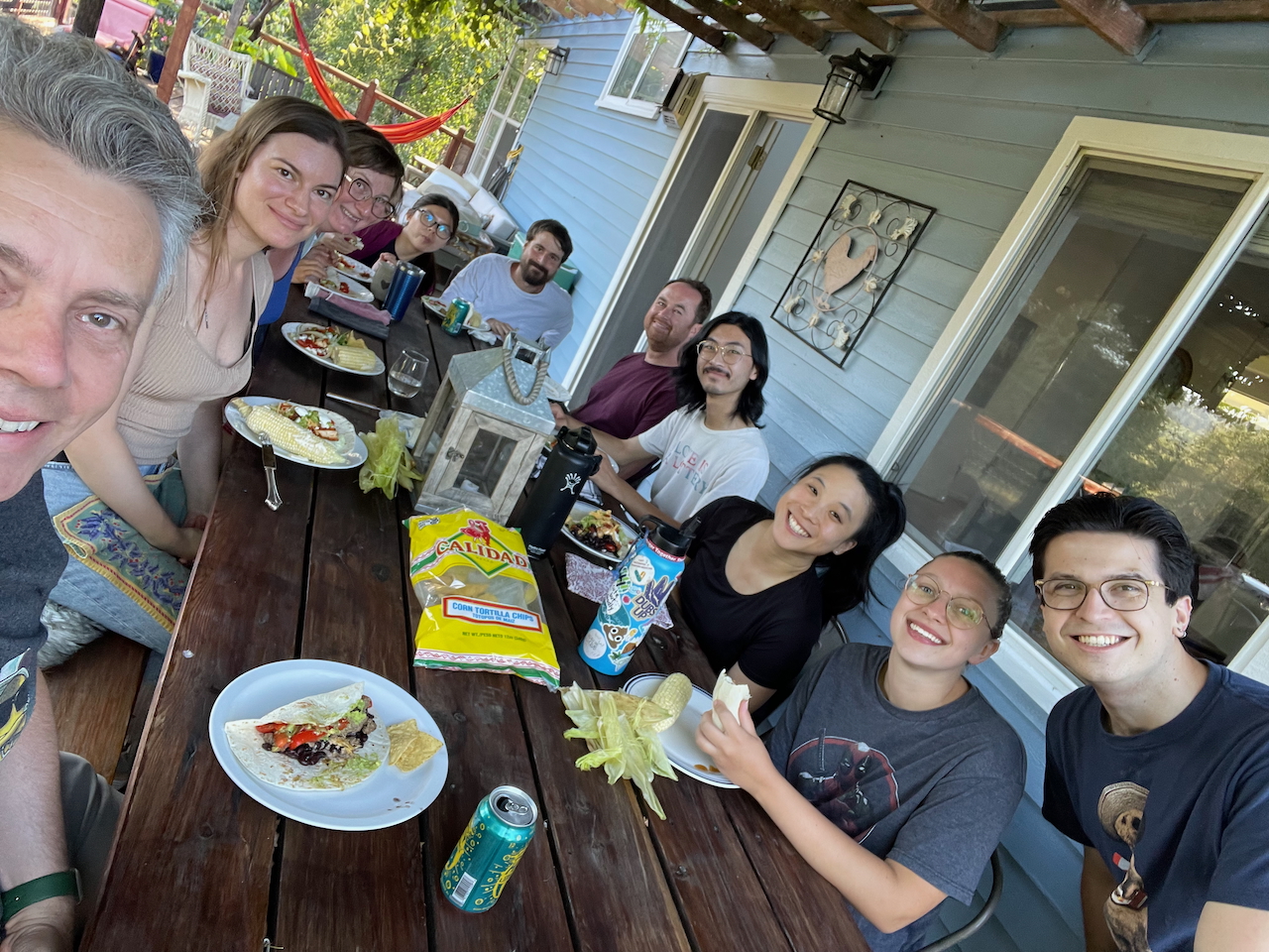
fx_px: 843
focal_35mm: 23
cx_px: 634
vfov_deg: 58.9
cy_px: 476
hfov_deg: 73.9
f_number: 2.2
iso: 100
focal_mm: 2.71
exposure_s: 1/79
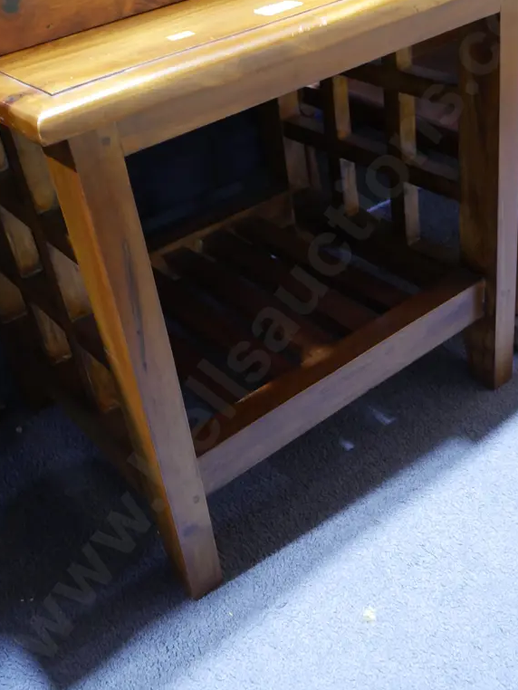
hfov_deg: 33.5
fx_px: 857
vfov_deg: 43.7
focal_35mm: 43
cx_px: 306
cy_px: 284
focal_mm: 16
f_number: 4
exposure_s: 1/60
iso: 1600
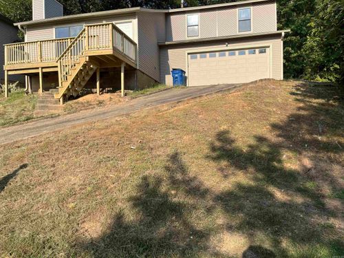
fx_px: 258
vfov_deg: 53.1
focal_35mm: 26
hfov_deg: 67.3
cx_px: 172
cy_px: 129
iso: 50
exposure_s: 1/2571
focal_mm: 5.1
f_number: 1.6
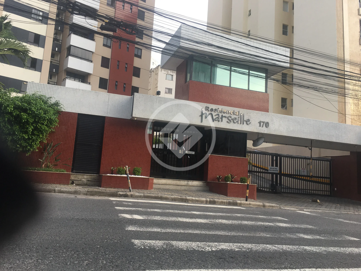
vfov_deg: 48.2
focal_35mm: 29
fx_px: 302
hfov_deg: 61.7
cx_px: 180
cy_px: 136
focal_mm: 4.15
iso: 25
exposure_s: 1/286
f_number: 2.2
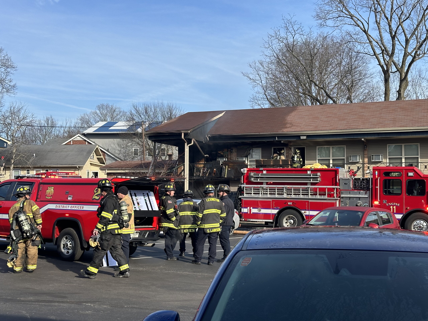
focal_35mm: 48
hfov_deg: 39.7
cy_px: 160
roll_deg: -0.2
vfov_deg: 30.3
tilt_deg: +3.3
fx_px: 593
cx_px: 214
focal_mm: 6.86
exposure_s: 1/2732
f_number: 1.78
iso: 64
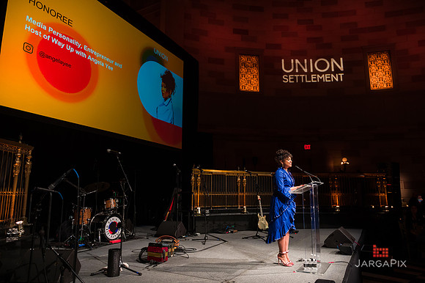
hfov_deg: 73.8
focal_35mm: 24
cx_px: 212
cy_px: 142
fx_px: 283
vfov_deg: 53.1
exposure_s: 1/250
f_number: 4
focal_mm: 24
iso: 3200
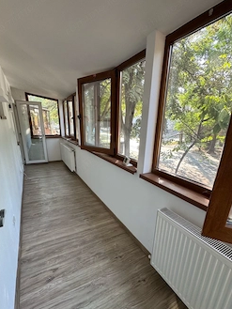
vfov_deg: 90.6
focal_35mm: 17
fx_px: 152
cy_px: 172
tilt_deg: -17.8
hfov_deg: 74.7
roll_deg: -0.7
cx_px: 112
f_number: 2.2
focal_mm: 2.22
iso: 100
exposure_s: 1/99
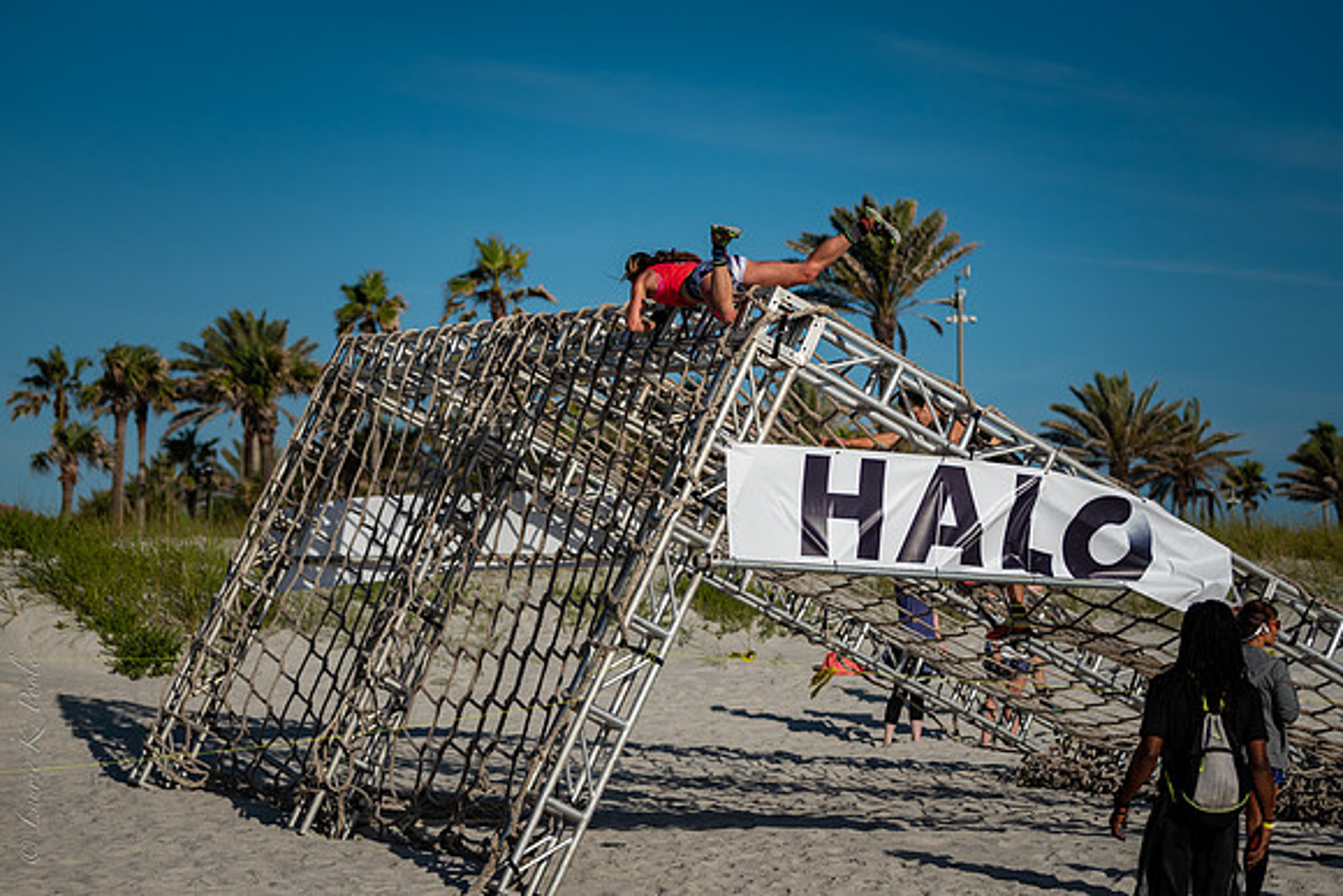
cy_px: 375
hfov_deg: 22.1
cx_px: 712
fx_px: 3434
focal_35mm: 92
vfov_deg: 14.9
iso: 200
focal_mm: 70
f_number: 2.8
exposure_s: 1/4000
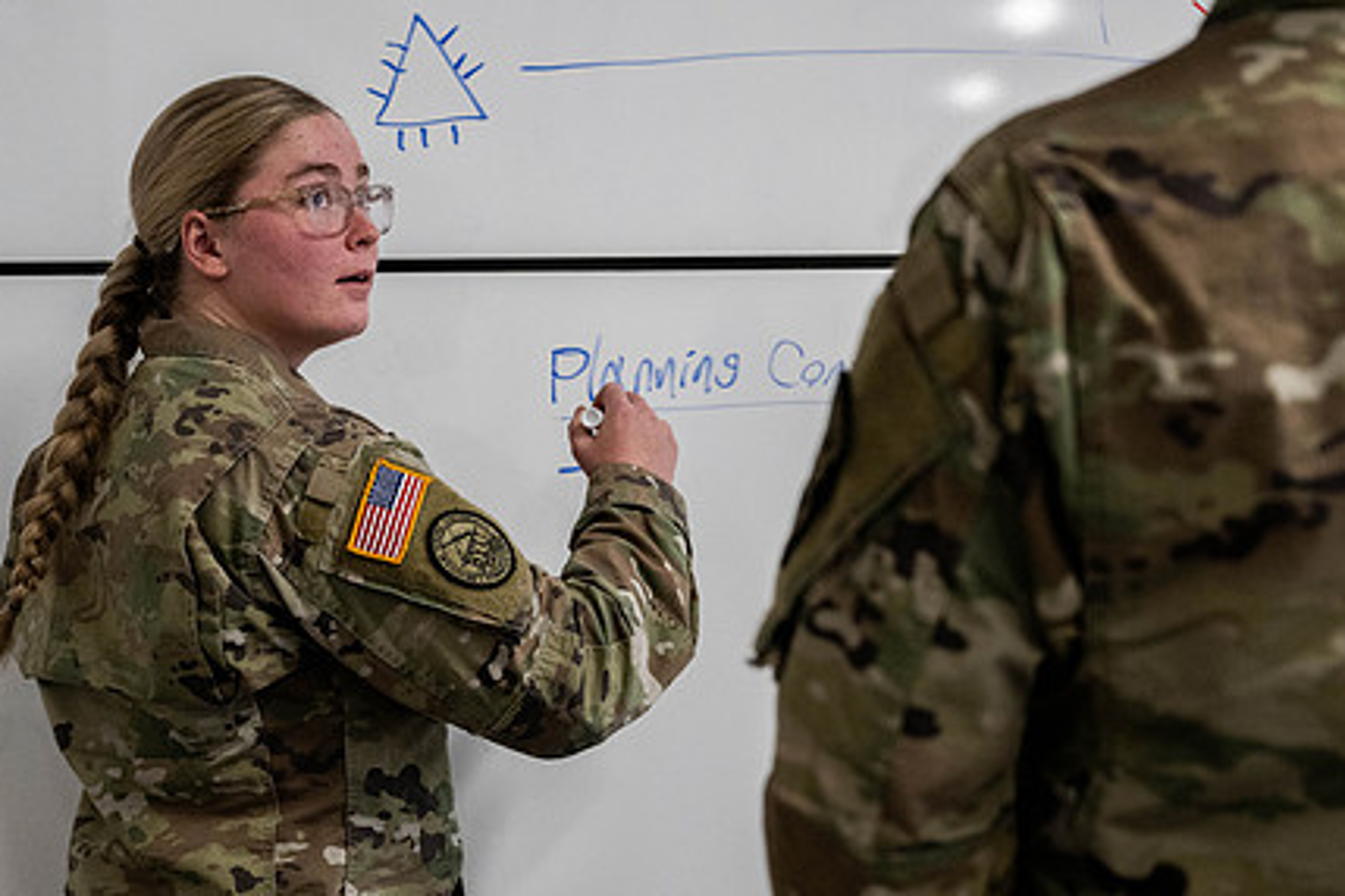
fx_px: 2578
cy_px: 450
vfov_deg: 19.7
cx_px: 662
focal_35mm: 69
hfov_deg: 29.2
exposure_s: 1/400
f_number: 4
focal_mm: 51
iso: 2500
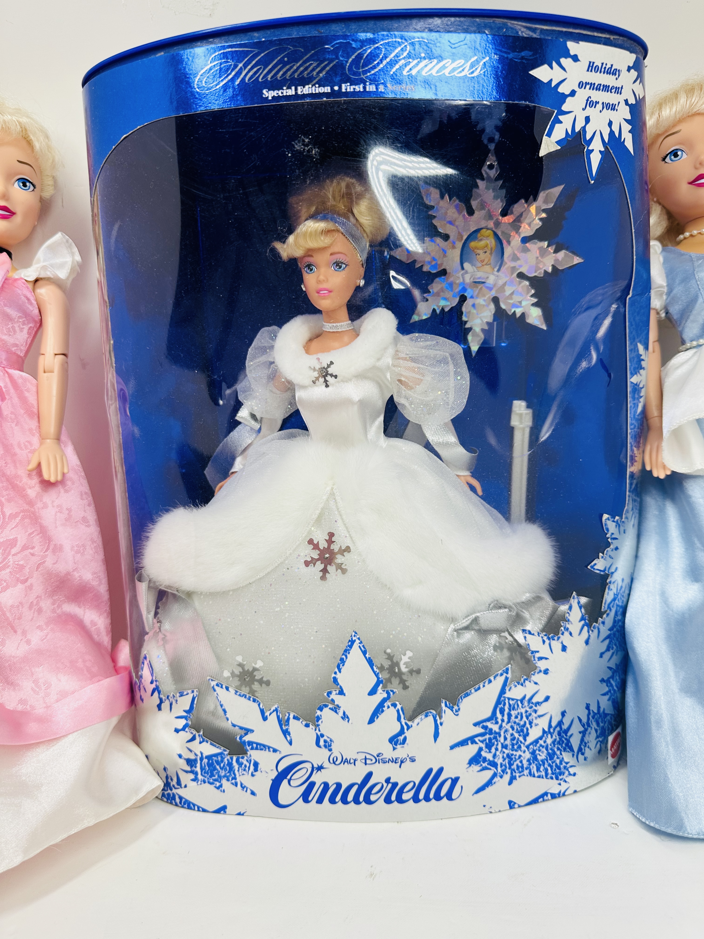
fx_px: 651
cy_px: 470
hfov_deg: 56.8
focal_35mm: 24
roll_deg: +0.9
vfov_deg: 71.6
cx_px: 352
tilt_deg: -10.0
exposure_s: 1/709
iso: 80
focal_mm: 6.86
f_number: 1.78
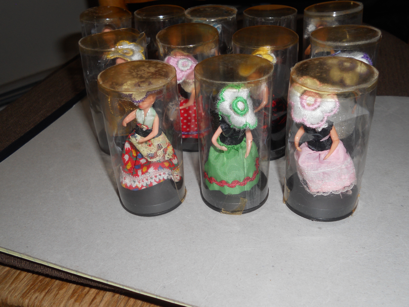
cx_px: 204
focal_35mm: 32
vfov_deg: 44.2
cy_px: 154
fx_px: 378
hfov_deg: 56.8
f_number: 8.8
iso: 80
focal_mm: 5.8
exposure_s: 1/25
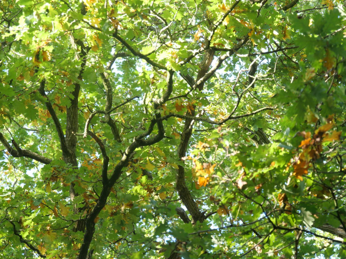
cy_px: 130
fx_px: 1099
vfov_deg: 13.5
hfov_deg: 17.9
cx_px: 173
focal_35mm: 110
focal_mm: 55
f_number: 5.1
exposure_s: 1/125
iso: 800
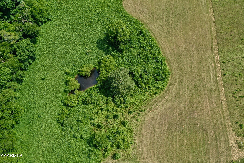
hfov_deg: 65.5
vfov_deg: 46.4
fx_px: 190
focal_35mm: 28
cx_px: 122
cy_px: 82
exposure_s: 1/100
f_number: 6.3
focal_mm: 10.26
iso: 100
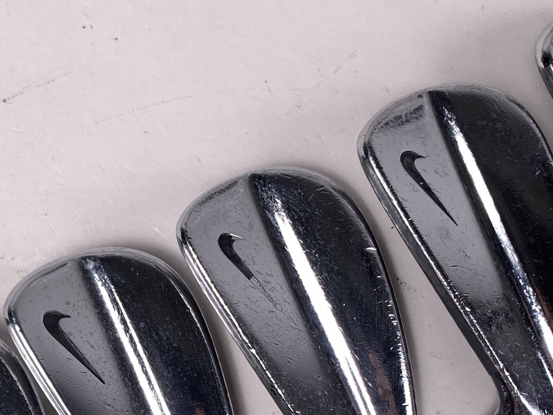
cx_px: 106
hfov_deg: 28.3
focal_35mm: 67
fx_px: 1070
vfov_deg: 21.4
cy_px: 380
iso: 25
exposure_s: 1/170
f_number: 1.8
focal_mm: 4.25
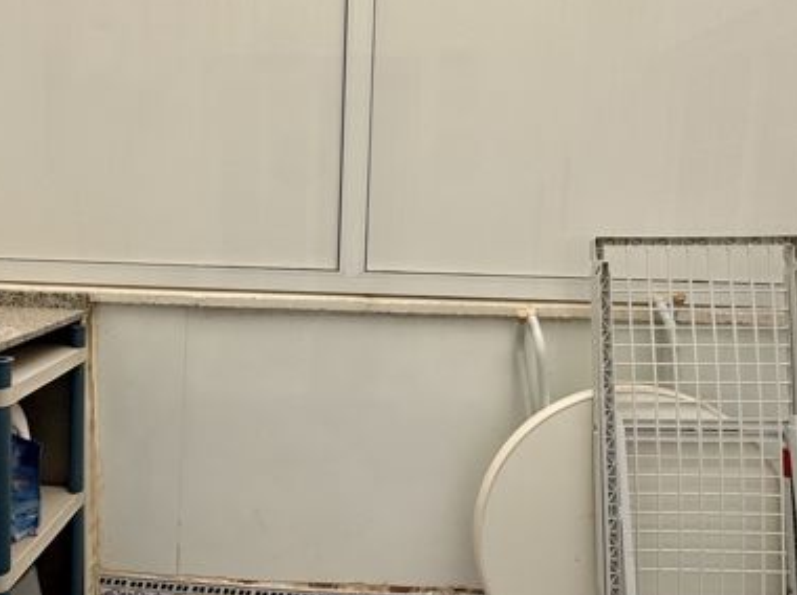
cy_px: 274
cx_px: 307
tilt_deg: -6.9
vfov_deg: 52.9
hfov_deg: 66.5
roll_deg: -2.2
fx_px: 598
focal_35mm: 26
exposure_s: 1/498
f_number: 2.2
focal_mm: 2.22
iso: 40
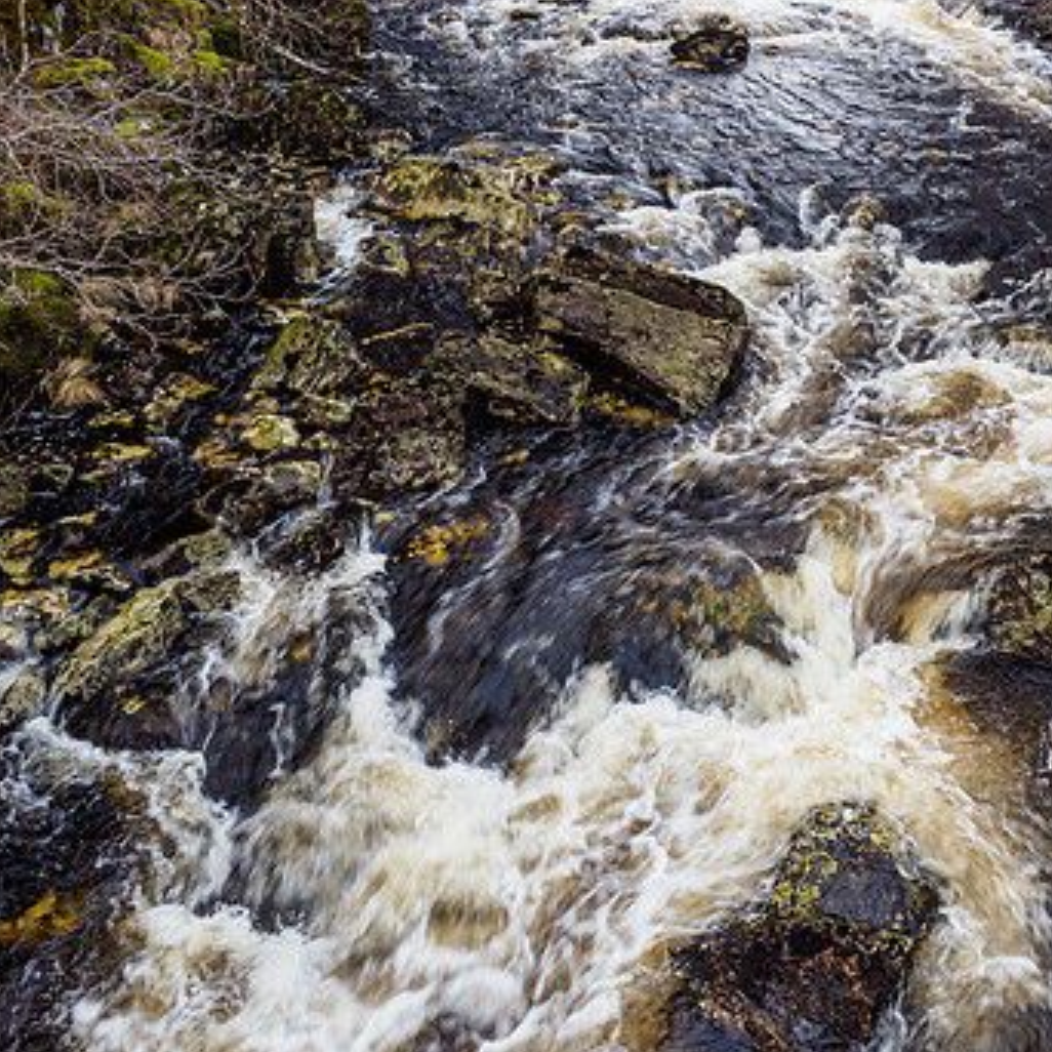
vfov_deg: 45.7
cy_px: 395
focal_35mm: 36
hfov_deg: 45.5
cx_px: 680
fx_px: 1238
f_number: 7.1
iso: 200
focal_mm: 12
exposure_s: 1/25
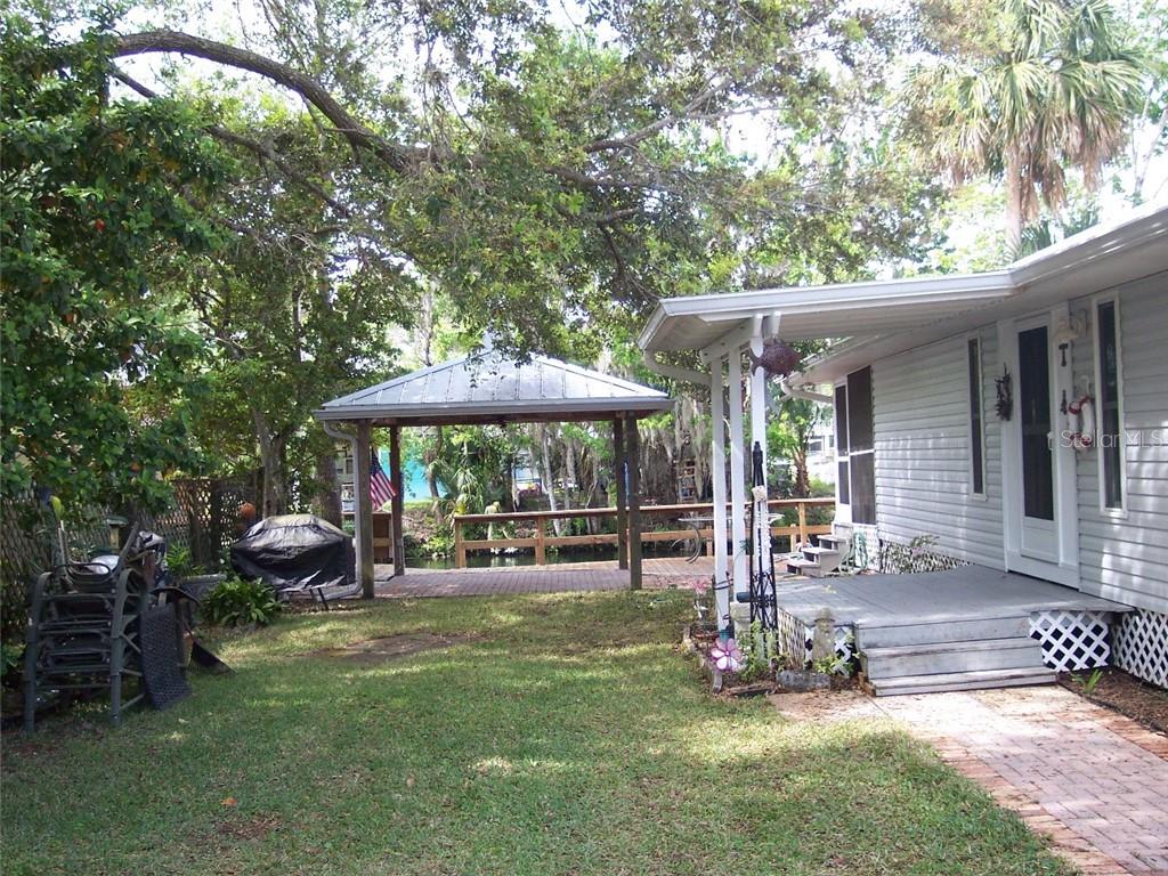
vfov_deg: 37.7
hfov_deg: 49.0
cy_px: 438
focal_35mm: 38
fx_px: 1282
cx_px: 584
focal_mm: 8
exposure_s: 1/180
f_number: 2.8
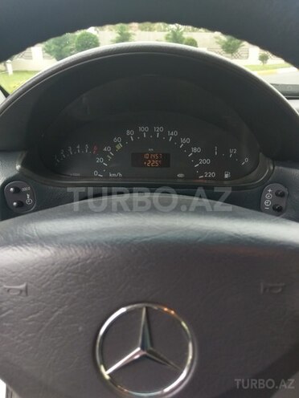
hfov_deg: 53.1
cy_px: 199
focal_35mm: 26
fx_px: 299
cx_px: 150
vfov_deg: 67.3
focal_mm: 4.58
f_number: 1.8
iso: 125
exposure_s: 1/25
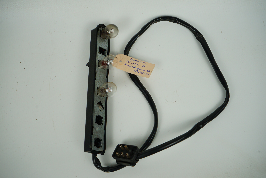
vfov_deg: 33.4
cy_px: 89
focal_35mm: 40
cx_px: 133
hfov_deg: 48.5
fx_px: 296
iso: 200
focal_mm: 40
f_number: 7.1
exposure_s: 1/200
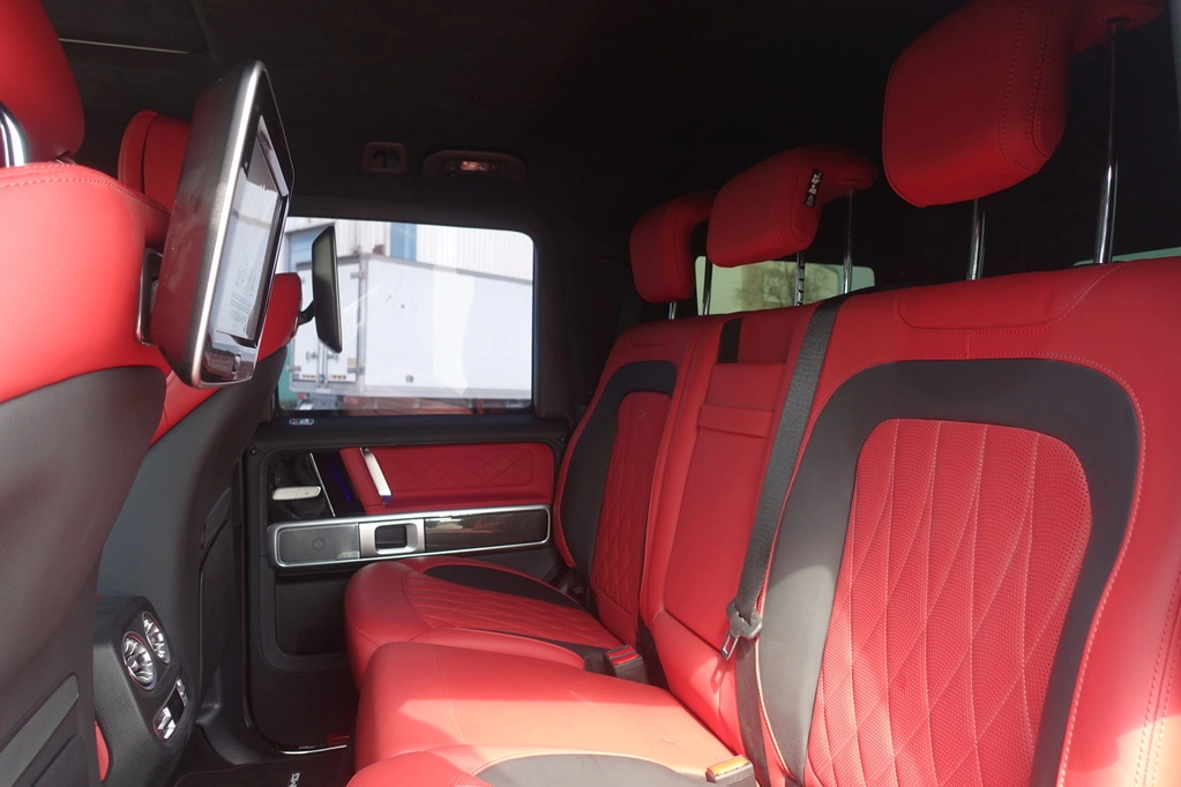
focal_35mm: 24
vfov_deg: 53.1
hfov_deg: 73.7
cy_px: 394
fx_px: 787
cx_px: 590
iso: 200
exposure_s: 1/125
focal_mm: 8.8
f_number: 2.8
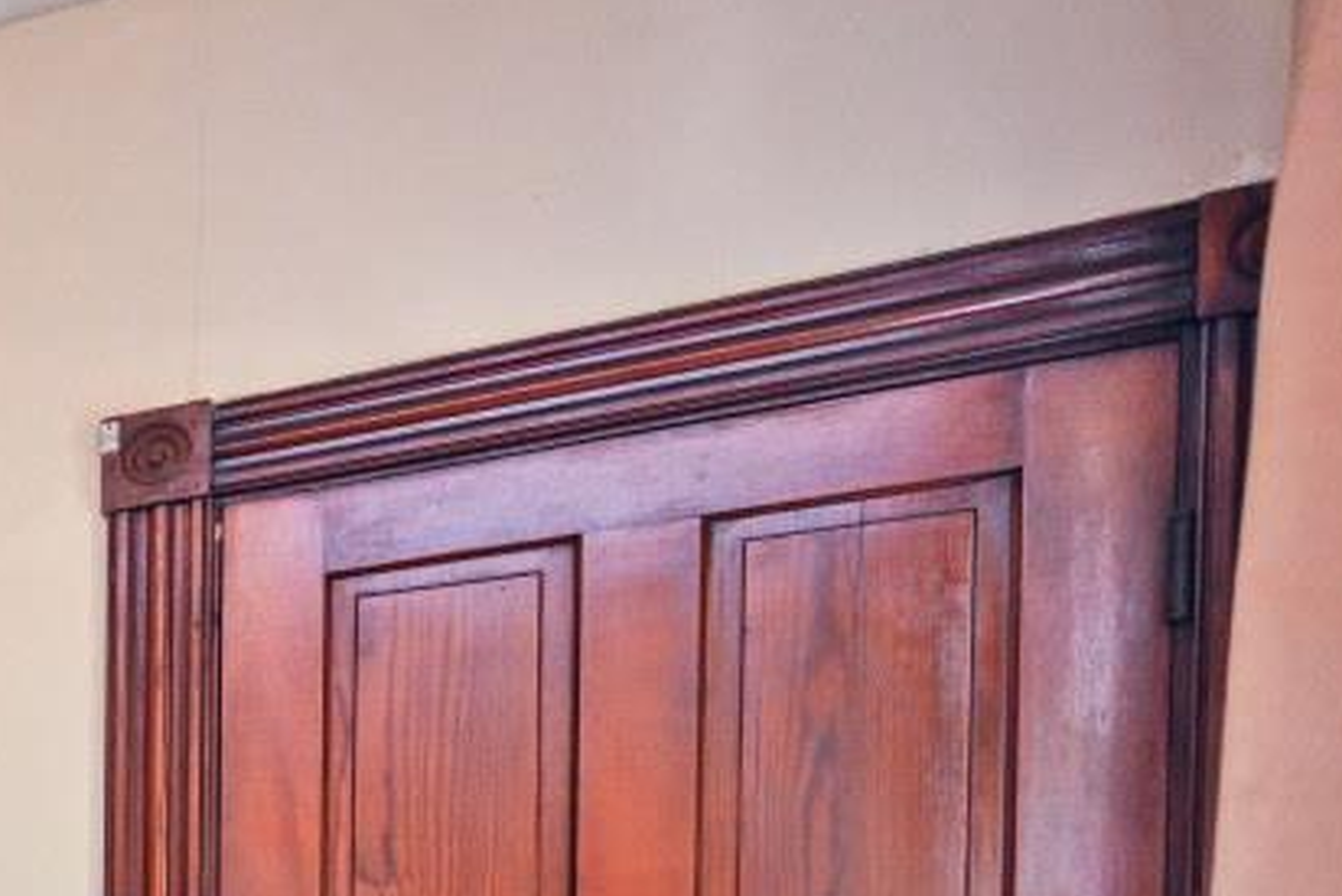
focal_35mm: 51
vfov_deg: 23.6
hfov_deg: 22.4
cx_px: -1068
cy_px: 1147
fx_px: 1902
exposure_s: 1/60
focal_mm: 14
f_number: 4
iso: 1600
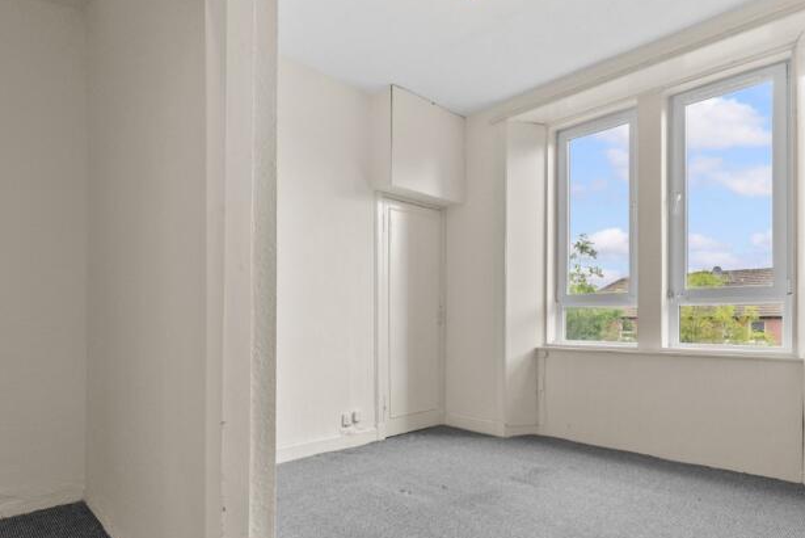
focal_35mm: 20
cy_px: 314
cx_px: 387
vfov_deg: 61.6
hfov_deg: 83.9
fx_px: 447
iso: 800
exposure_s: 1/25
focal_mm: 12
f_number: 4.5
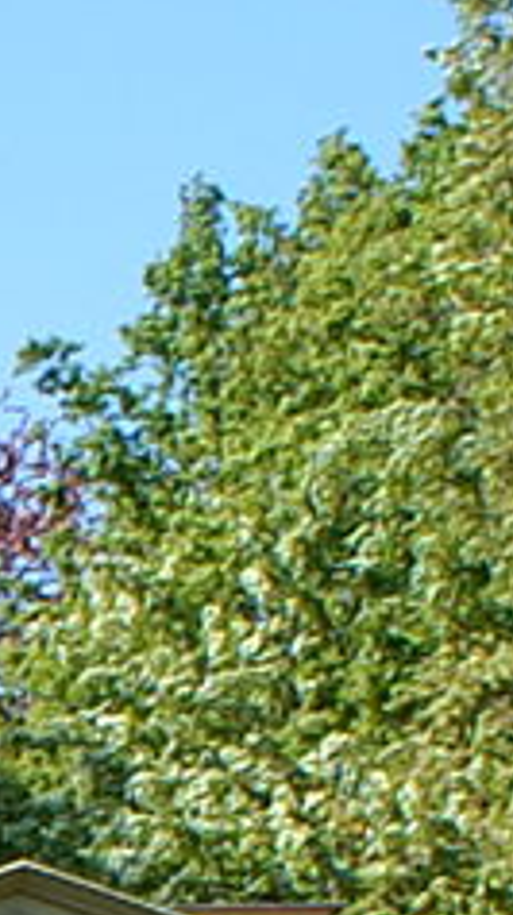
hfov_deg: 3.5
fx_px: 8019
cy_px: 1519
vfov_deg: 6.4
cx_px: -1369
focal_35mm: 331
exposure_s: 1/125
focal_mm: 26
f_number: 9
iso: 100
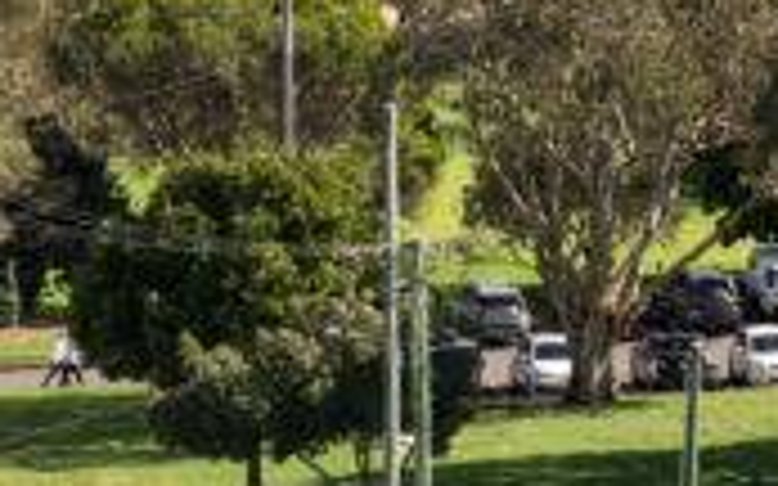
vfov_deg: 5.6
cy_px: -344
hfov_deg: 8.4
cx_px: 1781
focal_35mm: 230
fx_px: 4875
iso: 200
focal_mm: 39
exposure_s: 1/160
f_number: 8
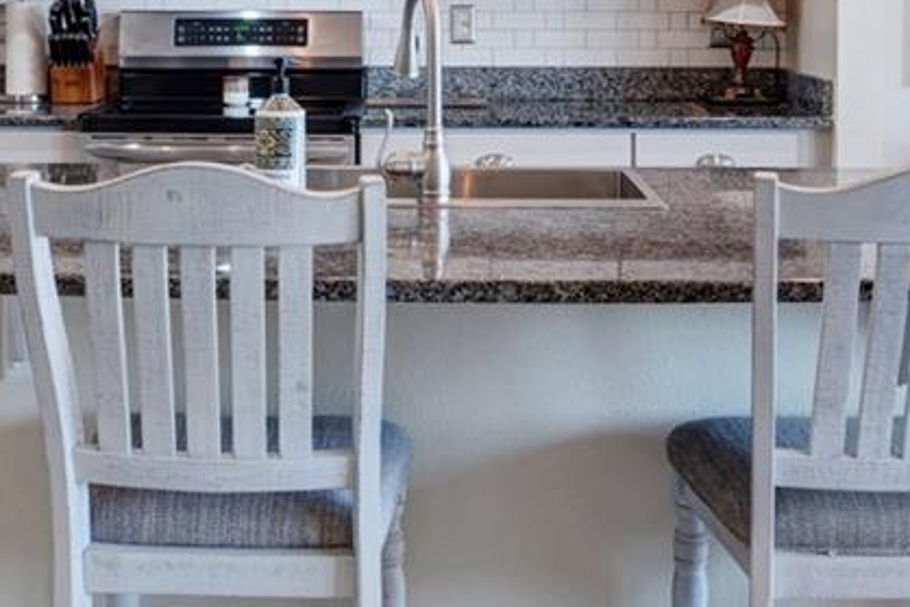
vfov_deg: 19.8
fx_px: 1668
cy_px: -39
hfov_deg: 30.5
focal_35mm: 66
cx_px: 379
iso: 250
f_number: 9
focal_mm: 11.5
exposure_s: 1/13
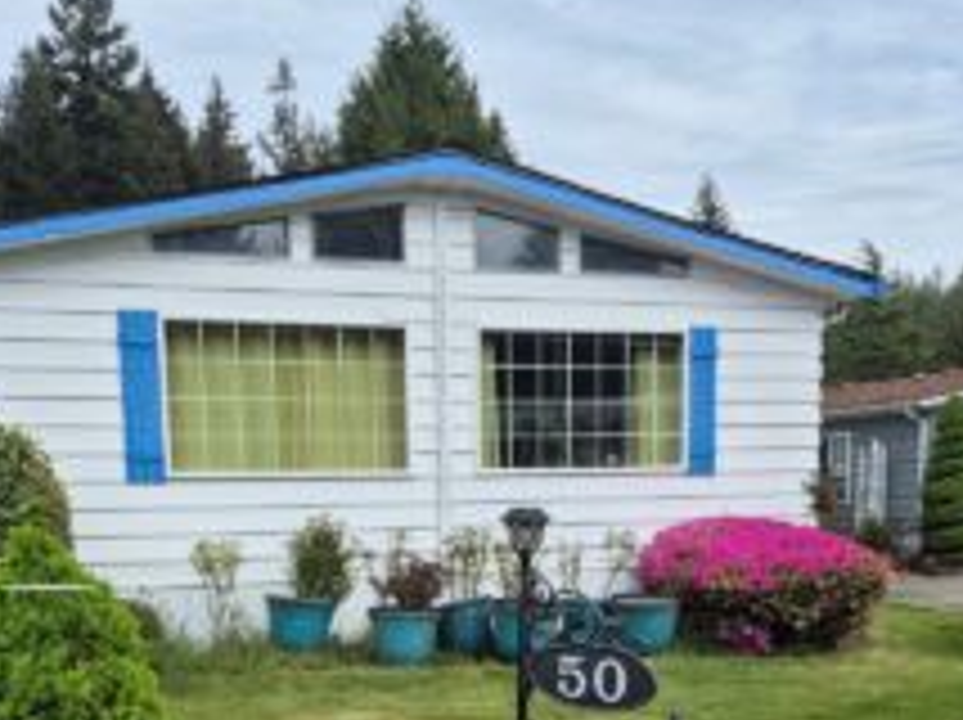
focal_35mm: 43
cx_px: 441
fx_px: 1195
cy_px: 626
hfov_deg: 43.9
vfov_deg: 32.2
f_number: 1.8
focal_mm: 5.4
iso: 25
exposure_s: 1/1328
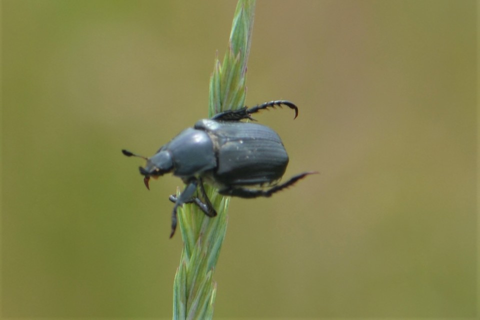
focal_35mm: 300
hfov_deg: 6.9
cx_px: 240
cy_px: 160
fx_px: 4000
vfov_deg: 4.6
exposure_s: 1/200
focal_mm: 200
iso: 100
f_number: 8
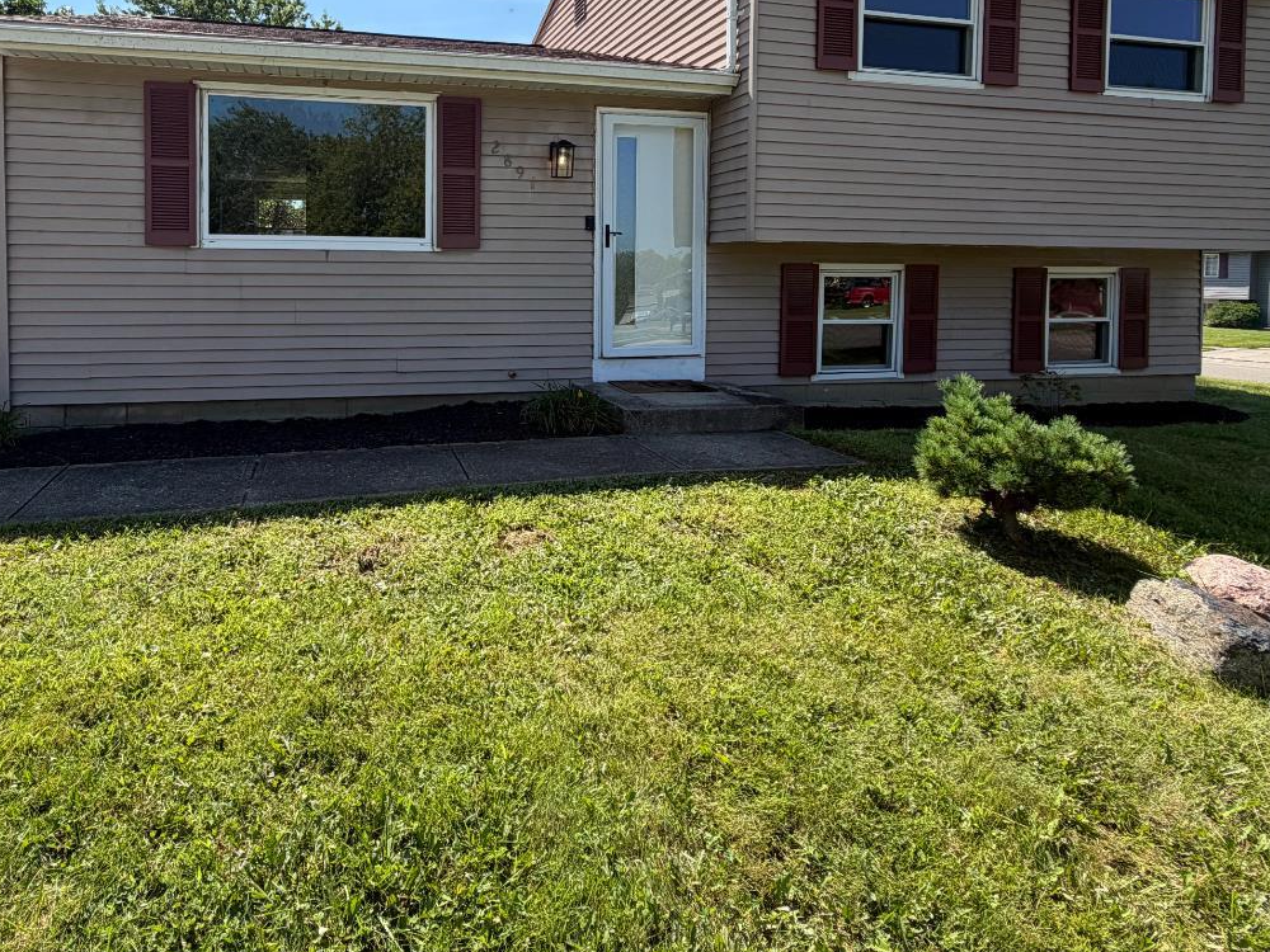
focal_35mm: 21
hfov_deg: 77.7
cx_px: 485
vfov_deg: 61.6
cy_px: 301
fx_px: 770
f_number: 2.2
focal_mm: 2.22
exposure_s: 1/770
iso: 32
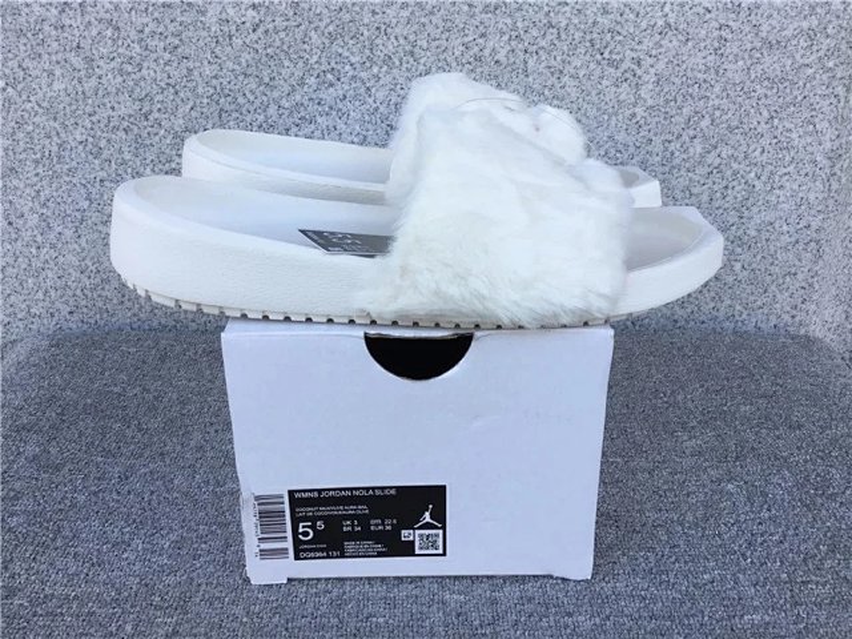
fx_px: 763
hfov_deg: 58.4
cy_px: 320
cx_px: 426
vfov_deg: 45.4
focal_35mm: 31
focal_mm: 3.3
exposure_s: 1/128
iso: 25
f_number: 2.4
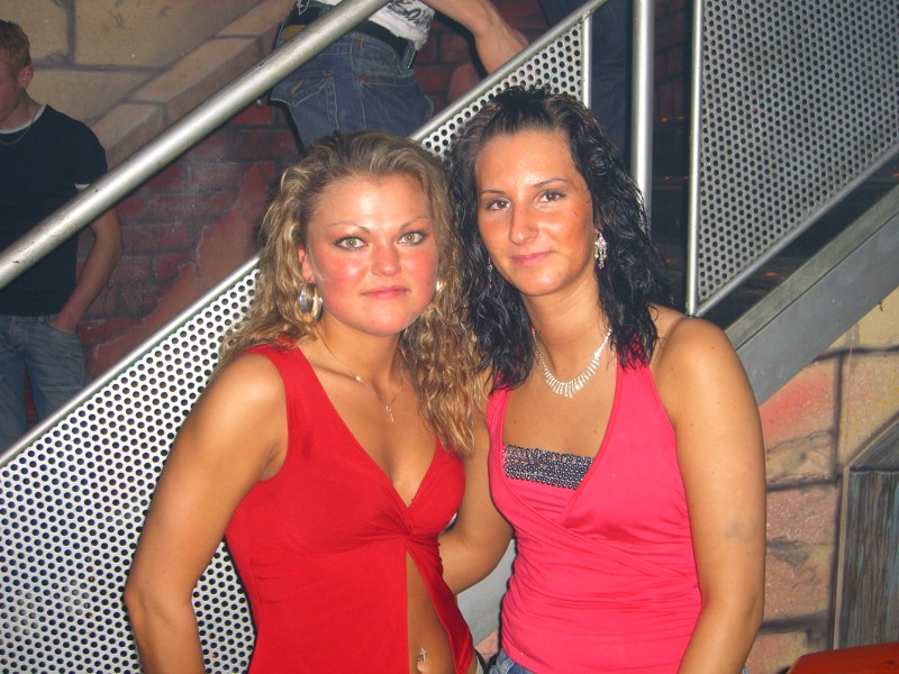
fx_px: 1195
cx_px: 450
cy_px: 337
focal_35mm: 46
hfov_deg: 41.2
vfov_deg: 31.5
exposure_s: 1/60
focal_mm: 9.5
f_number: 3.1
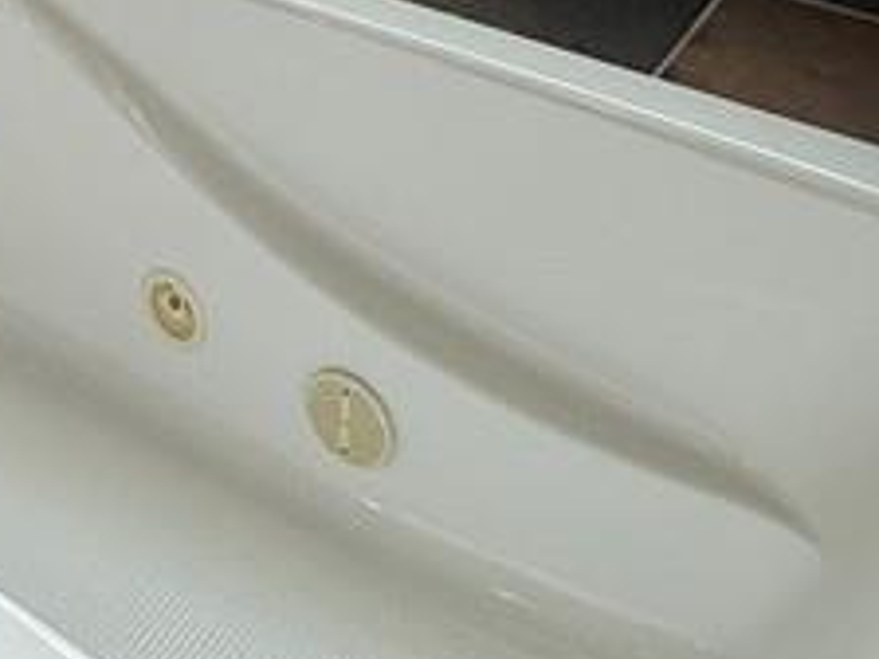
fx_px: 1625
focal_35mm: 64
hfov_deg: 26.7
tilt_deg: -9.0
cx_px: -184
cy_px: -537
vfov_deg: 18.1
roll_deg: +4.1
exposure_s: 1/120
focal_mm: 2.22
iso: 64
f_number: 2.2
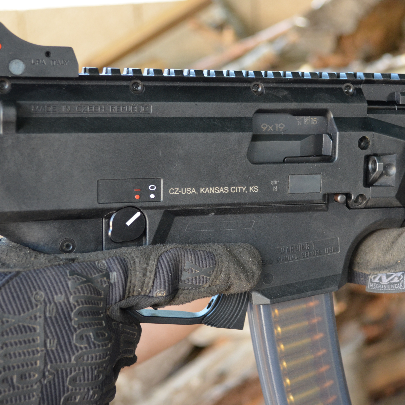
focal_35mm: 62
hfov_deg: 27.6
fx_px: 821
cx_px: 248
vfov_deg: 27.7
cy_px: 203
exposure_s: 1/60
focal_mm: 32
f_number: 4.8
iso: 800
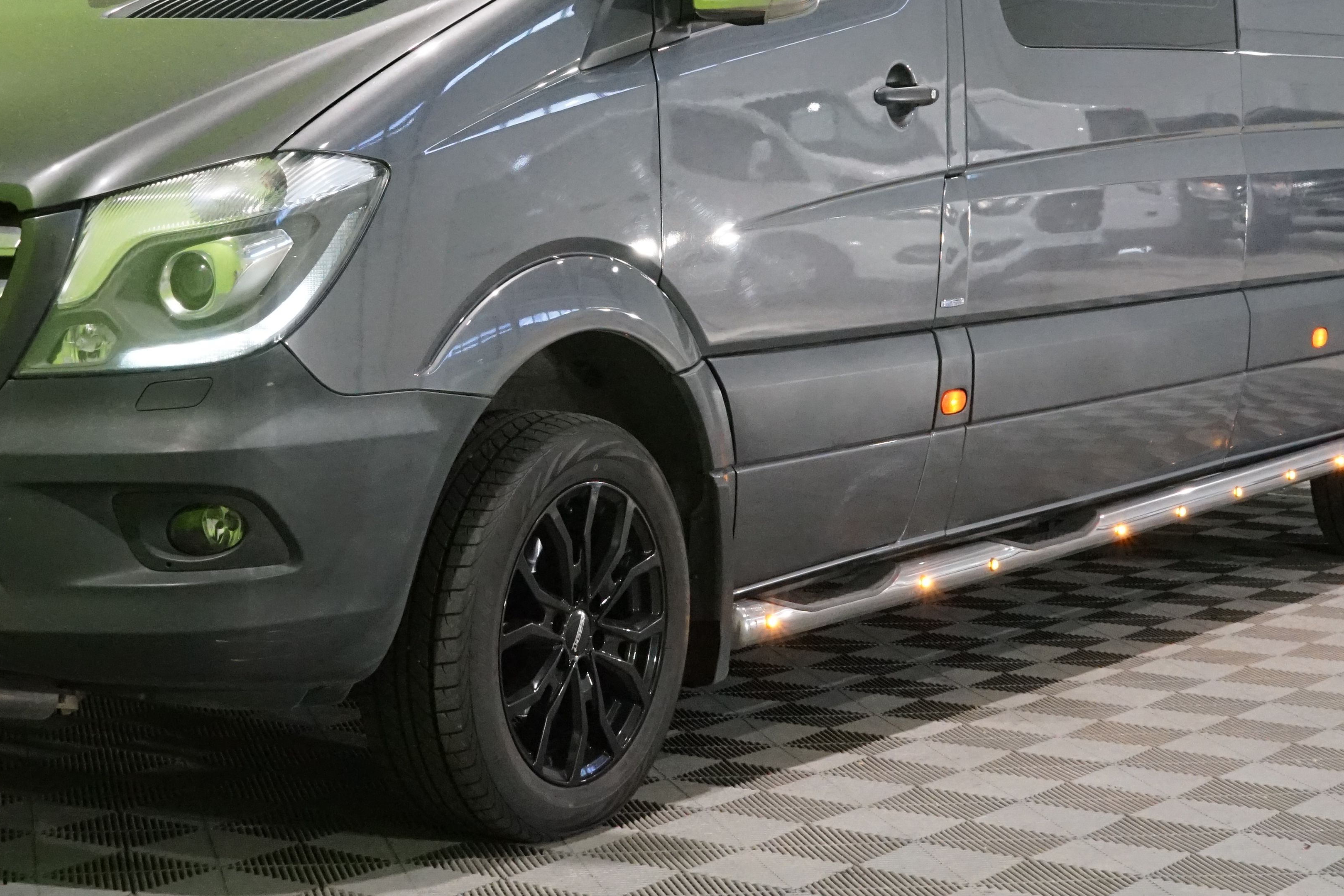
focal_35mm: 76
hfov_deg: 26.6
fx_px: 2837
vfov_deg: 17.8
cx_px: 524
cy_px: 182
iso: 6400
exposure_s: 1/40
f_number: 11
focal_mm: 41
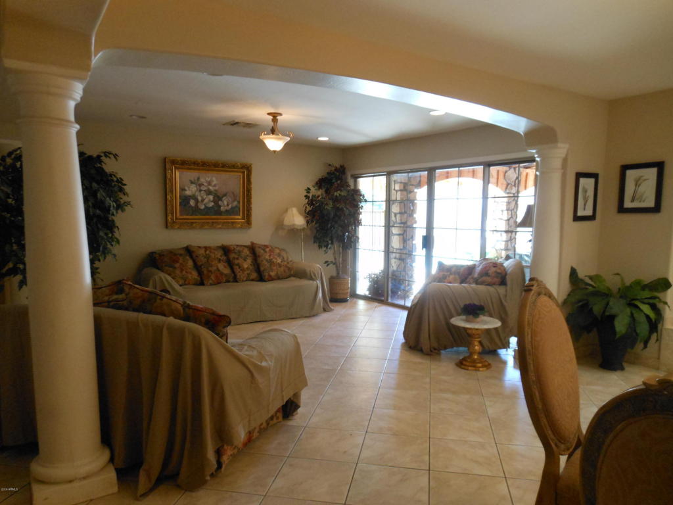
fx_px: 486
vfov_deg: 54.9
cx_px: 336
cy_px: 252
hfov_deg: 69.4
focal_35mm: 25
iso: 400
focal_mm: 4.5
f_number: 3.2
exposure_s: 1/30
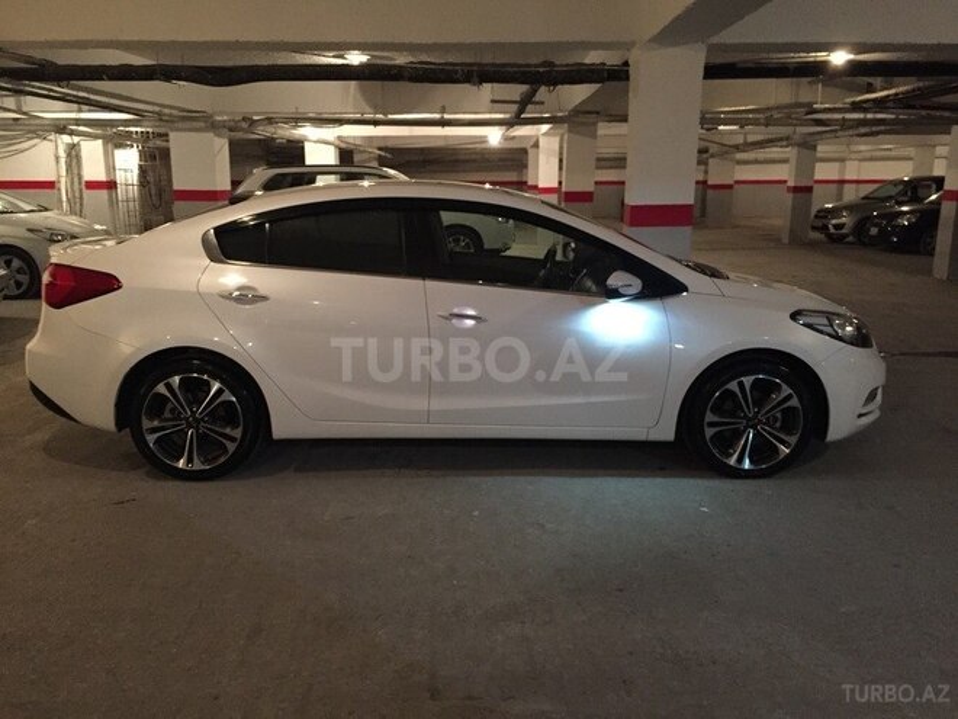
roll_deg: -0.7
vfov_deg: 48.2
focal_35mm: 29
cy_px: 360
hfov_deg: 61.7
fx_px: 803
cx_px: 479
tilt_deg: -12.0
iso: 500
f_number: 2.2
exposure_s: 1/17
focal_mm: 4.15
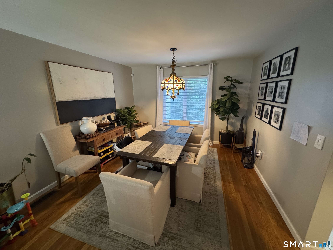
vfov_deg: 85.7
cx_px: 166
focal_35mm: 14
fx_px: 135
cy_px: 125
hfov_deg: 102.1
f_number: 2.2
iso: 800
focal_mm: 2.22
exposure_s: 1/60
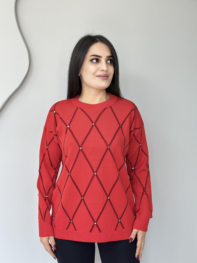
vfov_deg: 39.7
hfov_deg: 30.3
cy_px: 132
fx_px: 364
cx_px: 98
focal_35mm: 48
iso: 125
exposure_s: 1/100
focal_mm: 6.86
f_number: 1.78
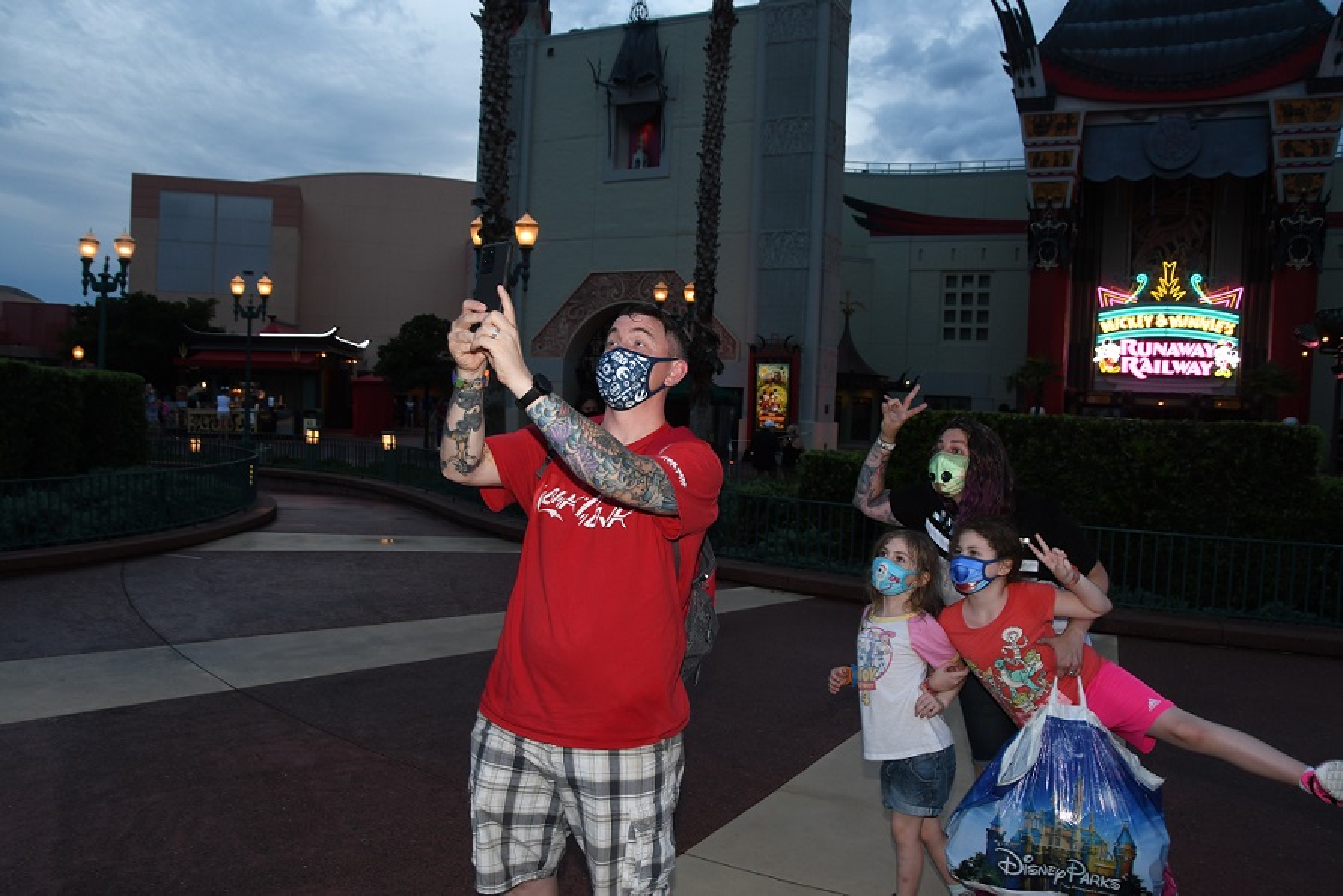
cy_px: 448
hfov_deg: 67.4
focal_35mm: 27
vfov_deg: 47.9
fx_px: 1007
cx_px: 672
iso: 400
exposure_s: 1/60
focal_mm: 18
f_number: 5.6
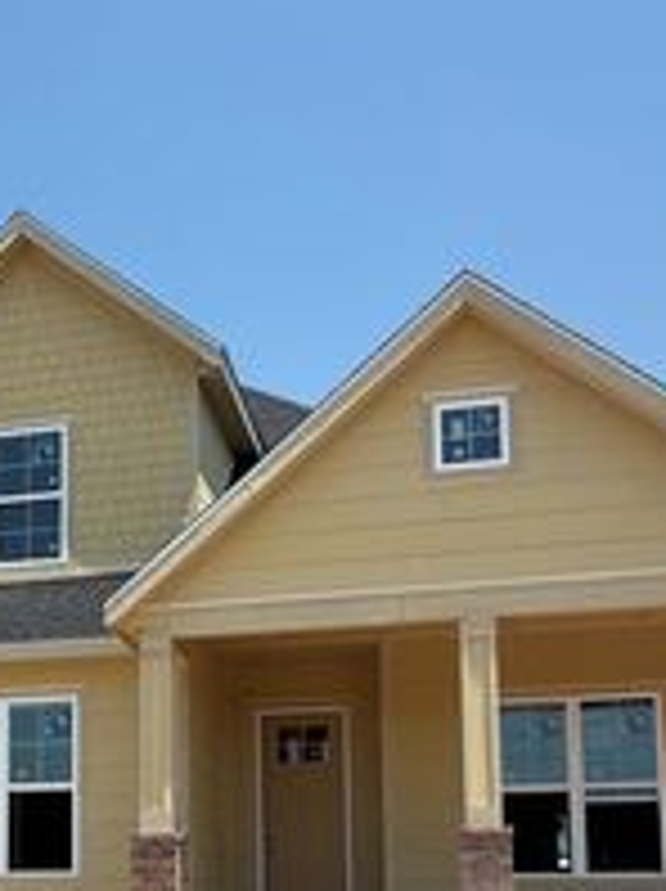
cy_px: 767
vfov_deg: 37.6
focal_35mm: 48
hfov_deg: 28.9
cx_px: 54
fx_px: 1234
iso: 16
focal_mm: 2.22
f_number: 2.2
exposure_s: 1/854
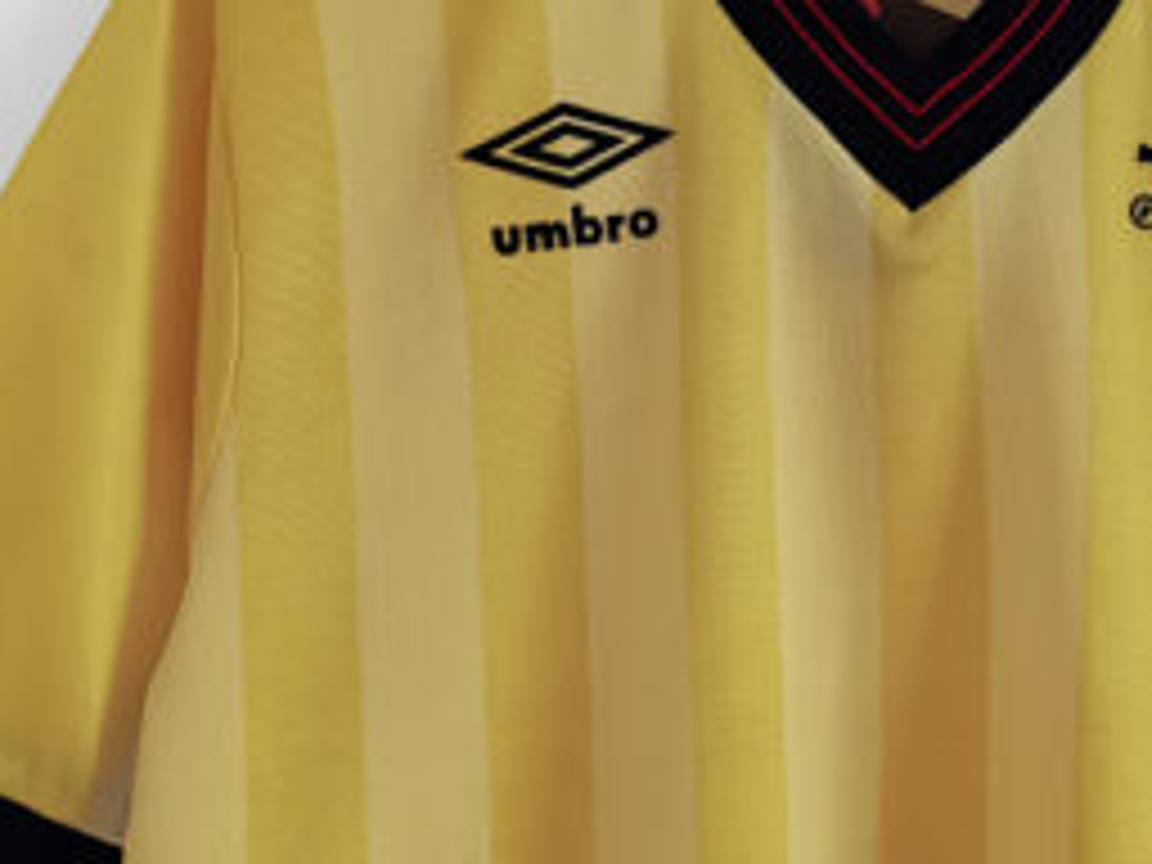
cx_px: 878
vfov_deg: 23.9
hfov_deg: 31.1
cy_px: 292
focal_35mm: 61
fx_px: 2030
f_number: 1.8
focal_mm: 5.58
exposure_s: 1/100
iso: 50
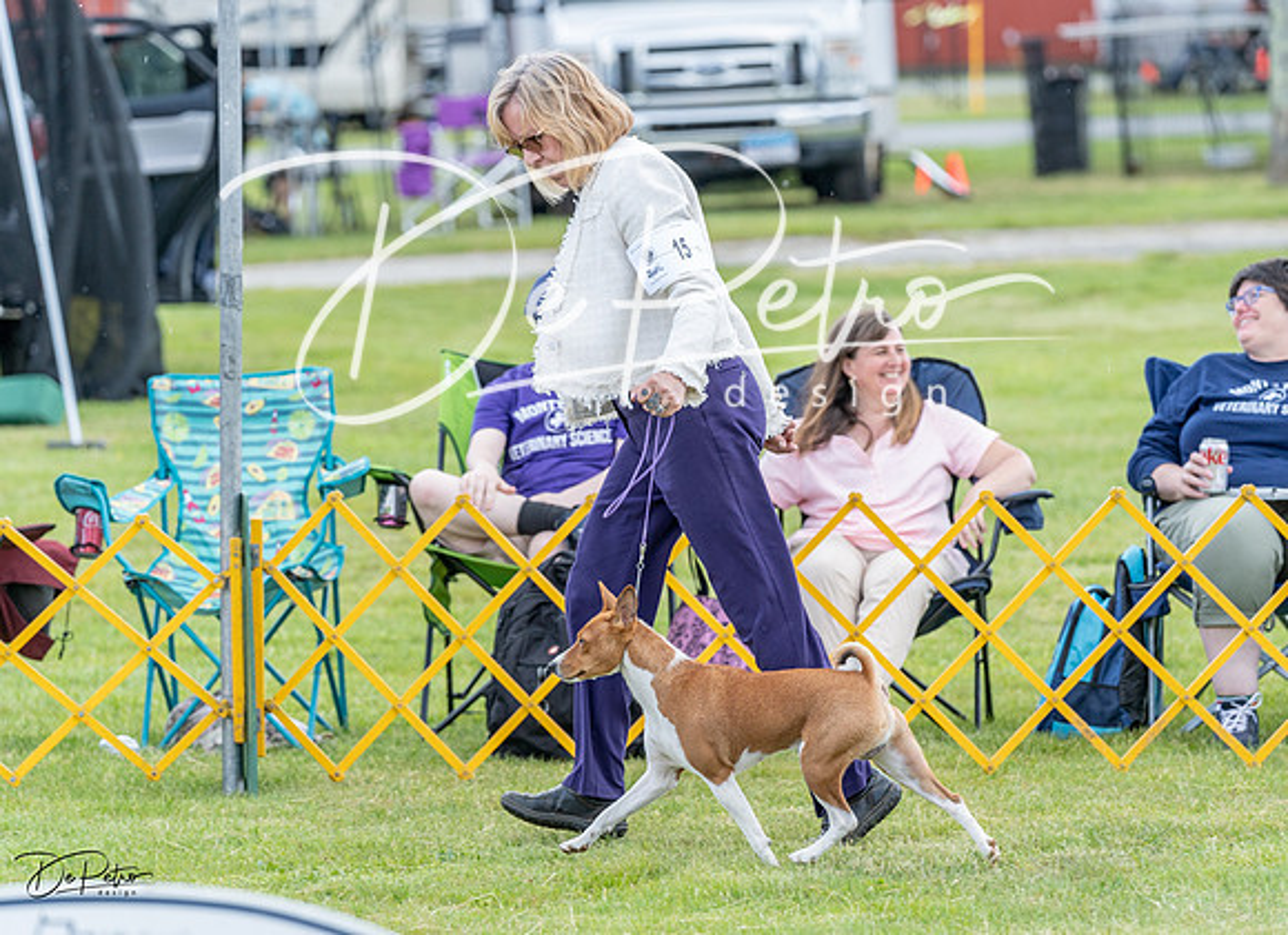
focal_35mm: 208
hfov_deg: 9.6
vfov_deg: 7.0
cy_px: 529
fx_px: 7662
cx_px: 730
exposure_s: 1/640
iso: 400
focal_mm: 170
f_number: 4
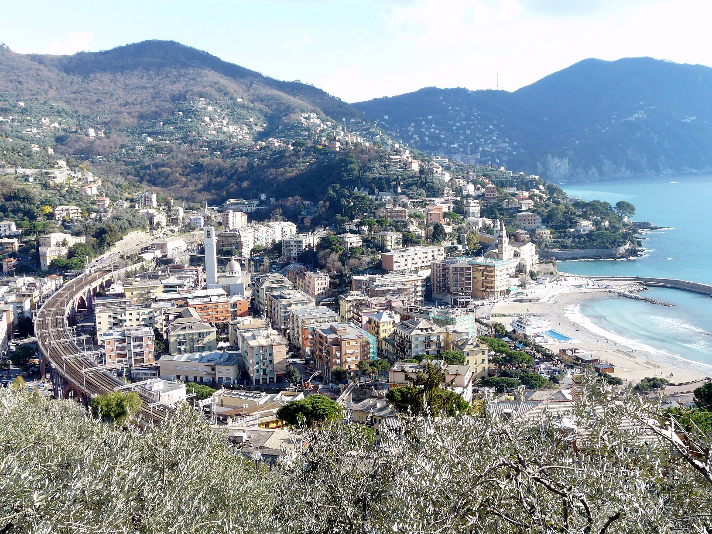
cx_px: 356
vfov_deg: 38.7
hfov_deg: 50.1
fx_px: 761
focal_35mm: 37
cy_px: 267
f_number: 4
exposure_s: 1/200
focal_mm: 6
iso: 100
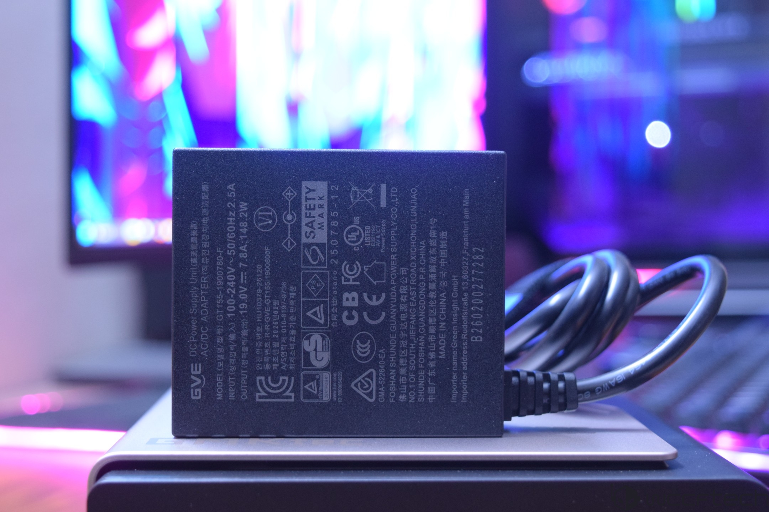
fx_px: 1442
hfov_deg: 29.9
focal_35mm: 68
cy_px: 256
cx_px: 384
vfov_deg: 20.2
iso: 1600
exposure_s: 1/8
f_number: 5
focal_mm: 45
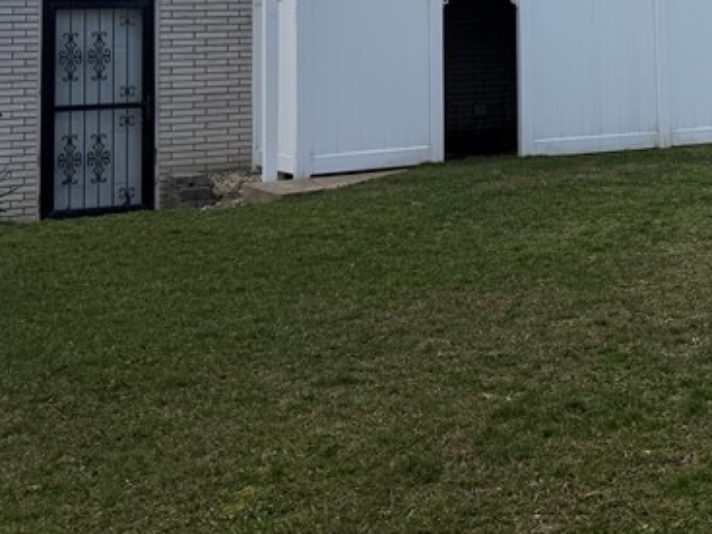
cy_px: -80
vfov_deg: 20.7
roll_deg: +1.9
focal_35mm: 67
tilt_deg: +4.3
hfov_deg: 26.7
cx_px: 782
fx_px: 1378
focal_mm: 6.76
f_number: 1.78
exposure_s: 1/8130
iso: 80
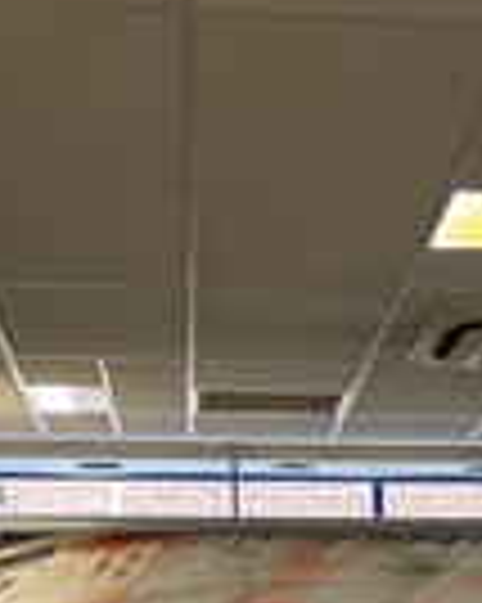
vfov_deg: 15.1
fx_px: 2160
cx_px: 559
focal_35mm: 121
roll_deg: +0.7
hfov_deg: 12.5
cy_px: 792
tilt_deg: -2.1
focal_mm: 5.96
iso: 80
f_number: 1.6
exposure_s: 1/50
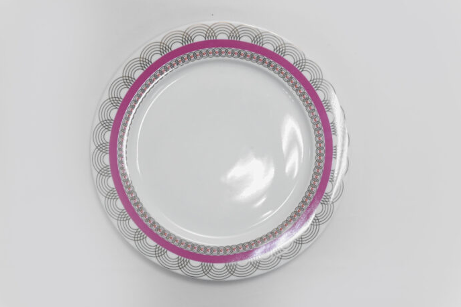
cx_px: 228
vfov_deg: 26.0
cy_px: 154
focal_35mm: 52
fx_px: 666
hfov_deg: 38.2
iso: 3200
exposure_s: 1/100
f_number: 13
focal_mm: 51
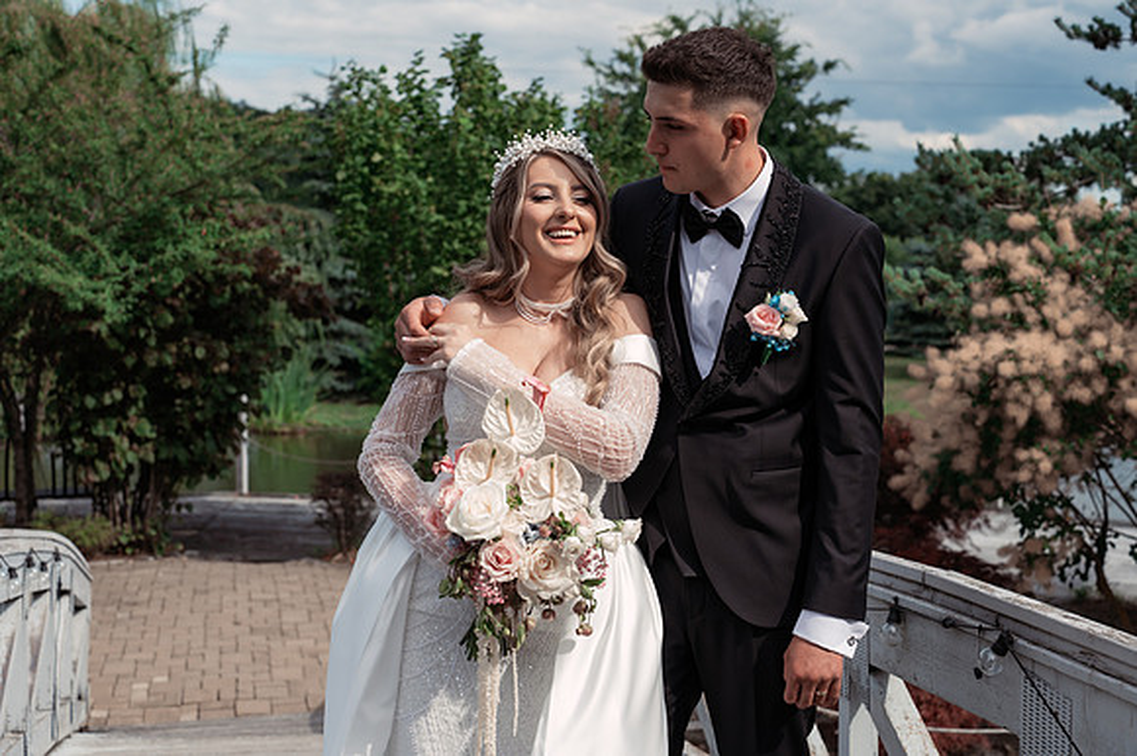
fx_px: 1831
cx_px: 568
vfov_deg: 23.4
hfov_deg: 34.5
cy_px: 378
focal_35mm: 58
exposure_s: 1/500
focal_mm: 58
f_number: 5
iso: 160
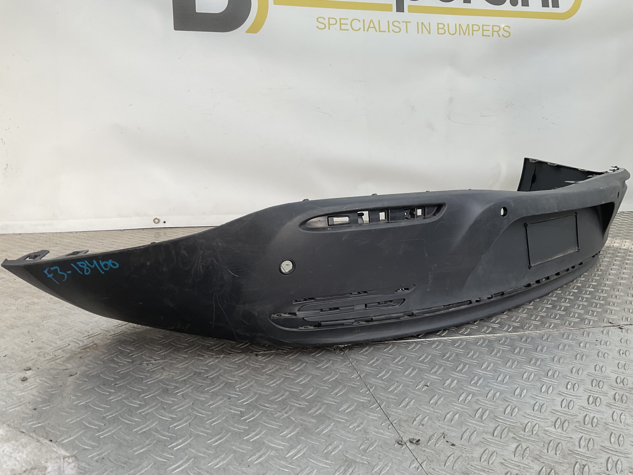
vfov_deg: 48.2
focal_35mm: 29
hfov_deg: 61.7
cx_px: 316
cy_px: 238
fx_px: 530
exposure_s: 1/137
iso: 16
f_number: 1.8
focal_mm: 3
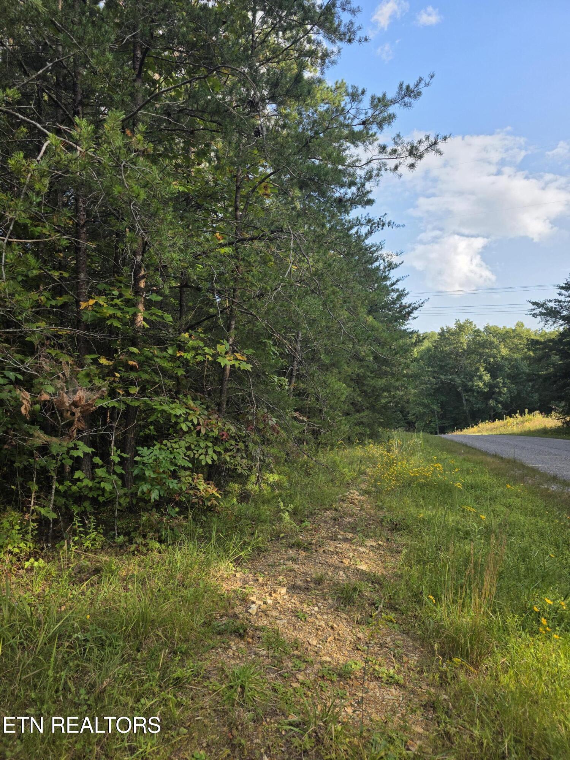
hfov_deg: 58.9
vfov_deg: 73.9
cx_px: 285
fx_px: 505
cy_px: 380
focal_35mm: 23
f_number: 1.7
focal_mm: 6.3
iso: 80
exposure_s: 1/1962
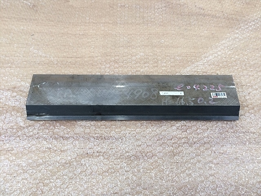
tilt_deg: -62.3
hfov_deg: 61.7
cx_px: 130
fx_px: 219
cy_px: 98
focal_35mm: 29
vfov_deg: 48.2
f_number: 2.2
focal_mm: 4.15
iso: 64
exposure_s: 1/30
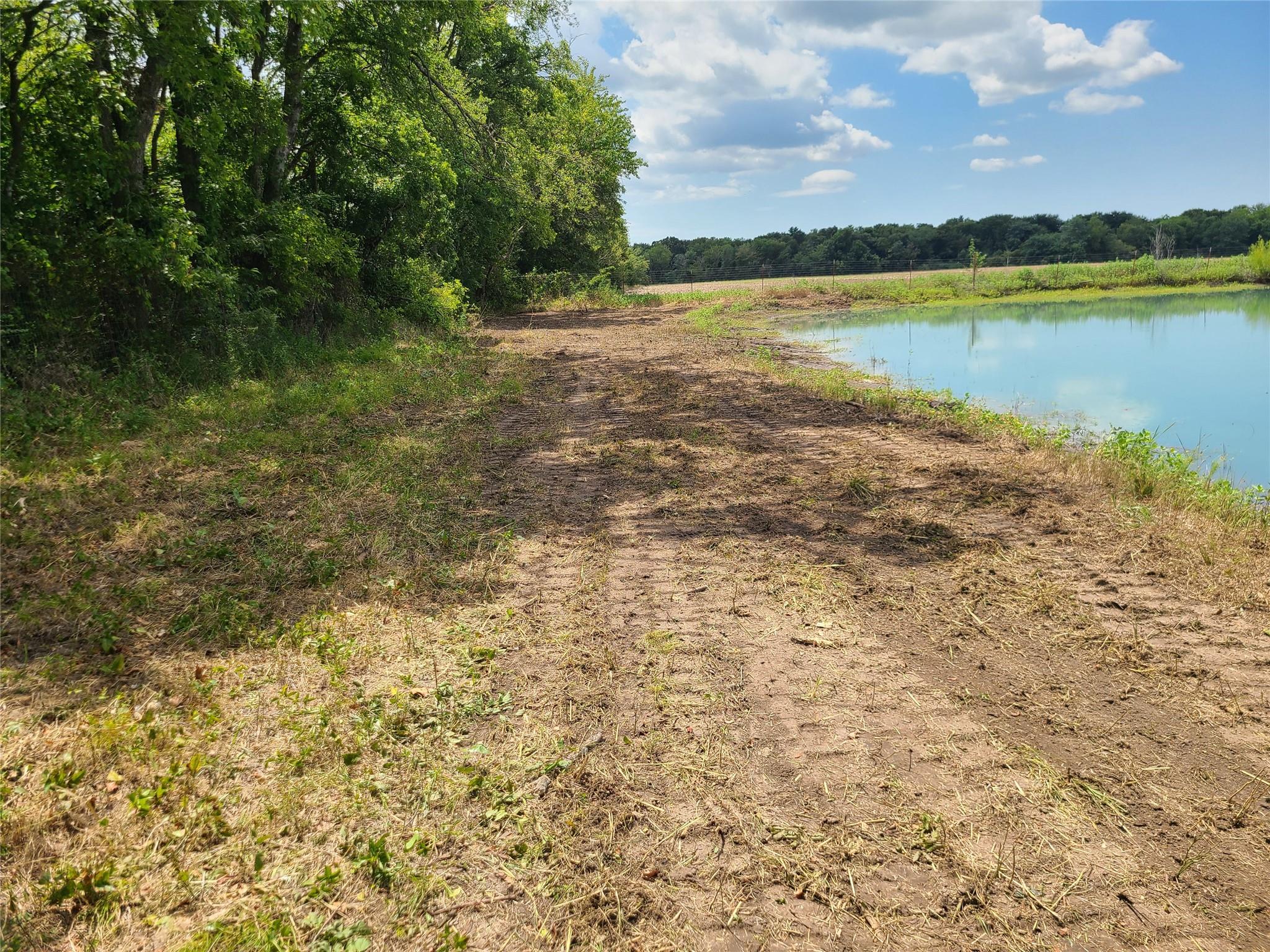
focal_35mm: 26
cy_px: 476
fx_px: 954
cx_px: 635
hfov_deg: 67.3
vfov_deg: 53.1
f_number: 1.8
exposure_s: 1/1472
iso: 40
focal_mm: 5.4
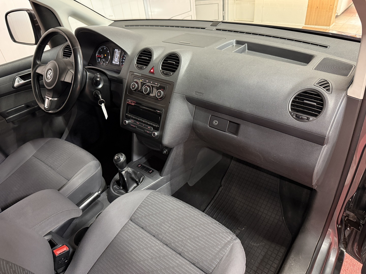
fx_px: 254
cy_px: 137
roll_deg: +6.8
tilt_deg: -34.8
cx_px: 183
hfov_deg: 71.6
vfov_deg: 56.8
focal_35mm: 24
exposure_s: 1/60
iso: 500
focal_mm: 6.76
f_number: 1.78
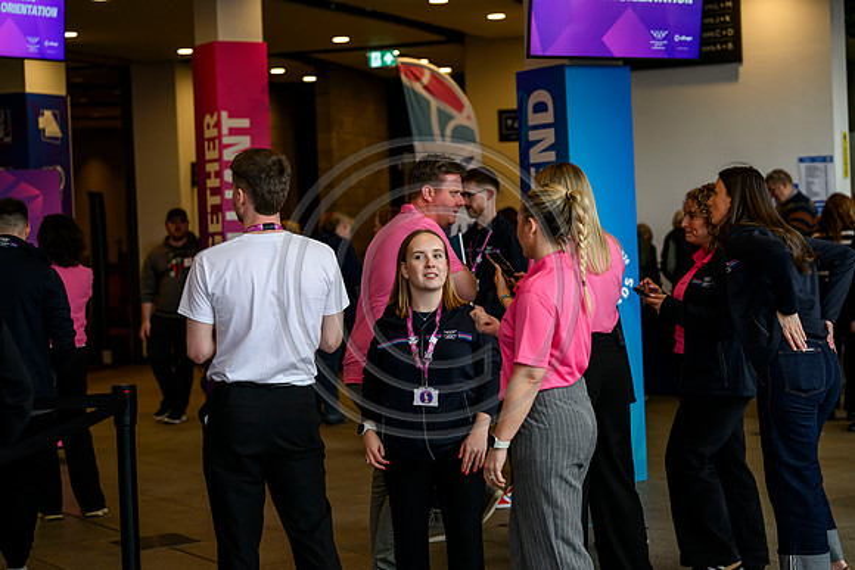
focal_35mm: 72
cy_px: 285
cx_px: 428
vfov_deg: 18.9
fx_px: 1710
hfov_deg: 28.1
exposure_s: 1/640
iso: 1600
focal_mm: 72
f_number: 3.2
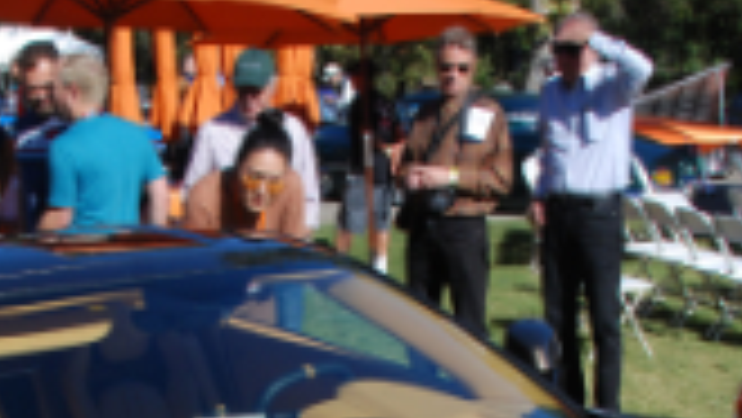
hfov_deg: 27.4
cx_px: 292
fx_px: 1516
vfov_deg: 14.8
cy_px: 591
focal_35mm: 77
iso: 200
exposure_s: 1/320
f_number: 11
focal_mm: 18
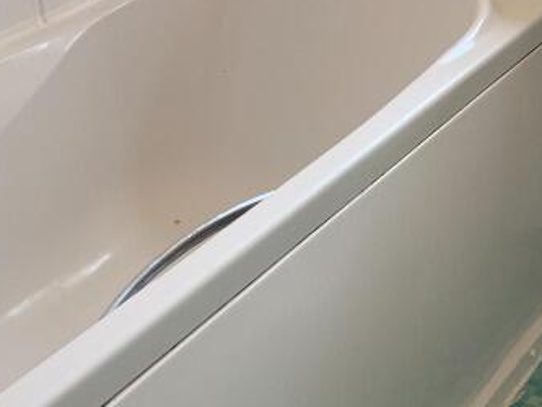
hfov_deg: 22.9
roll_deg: +0.2
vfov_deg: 18.0
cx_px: 607
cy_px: 3
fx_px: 1253
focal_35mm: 80
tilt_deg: -19.3
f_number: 1.8
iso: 64
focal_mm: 4.25
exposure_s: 1/50
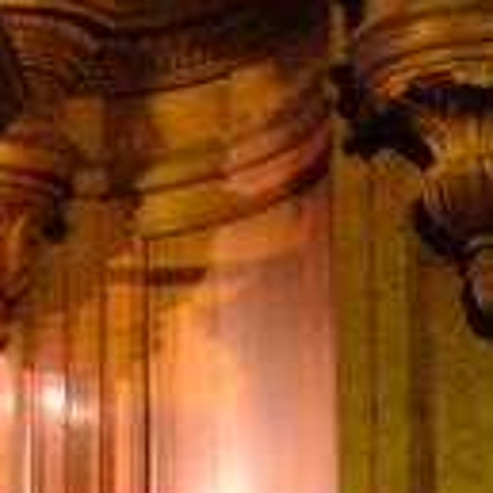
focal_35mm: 414
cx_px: -283
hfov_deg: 4.2
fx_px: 6670
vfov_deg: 4.2
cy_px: -310
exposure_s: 1/13
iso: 3200
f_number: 5
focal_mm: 35
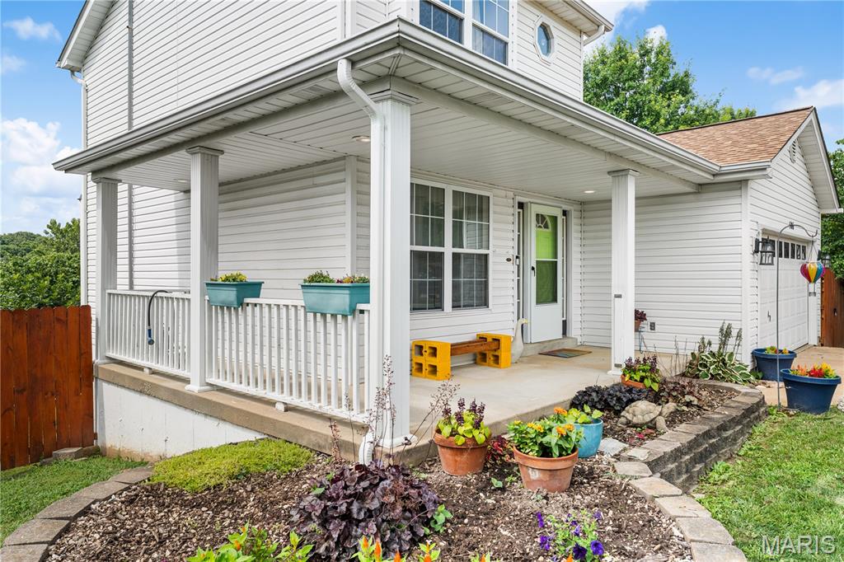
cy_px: 281
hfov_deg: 73.8
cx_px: 422
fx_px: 562
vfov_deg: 53.1
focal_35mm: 24
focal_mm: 24
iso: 400
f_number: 8
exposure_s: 1/250
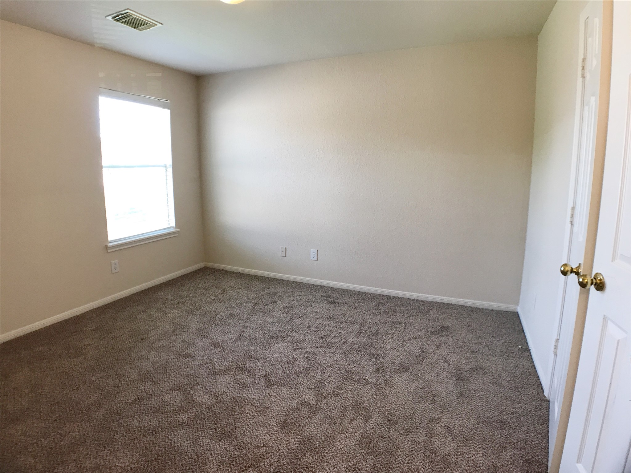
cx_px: 316
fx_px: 510
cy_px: 236
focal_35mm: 28
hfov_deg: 63.4
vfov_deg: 49.7
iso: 25
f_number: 1.8
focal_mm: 3.99
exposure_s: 1/30
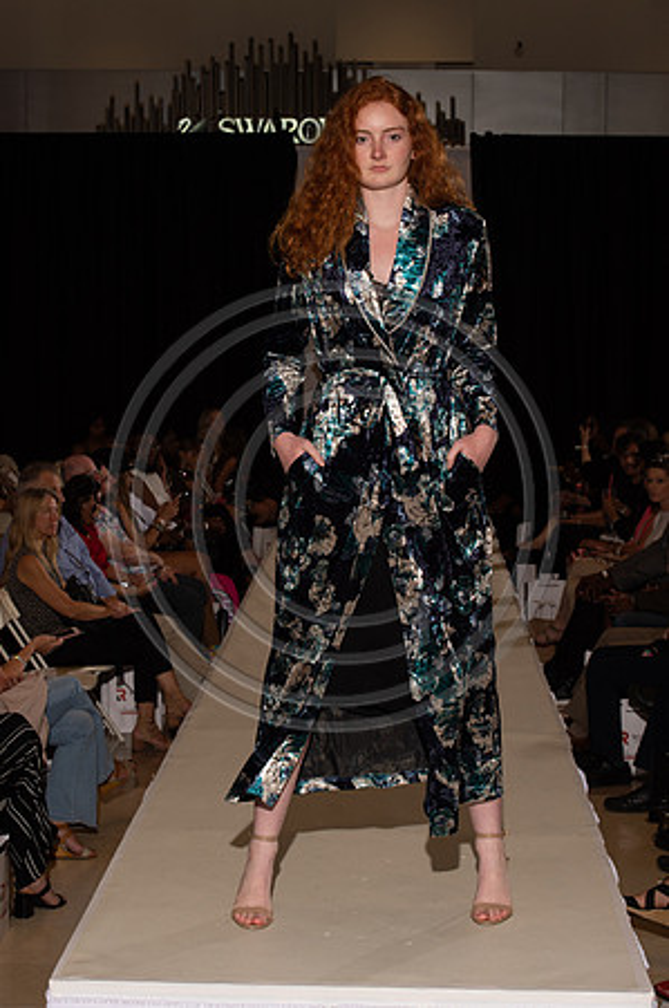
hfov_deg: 17.5
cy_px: 504
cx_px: 334
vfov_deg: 26.0
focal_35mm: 78
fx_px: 2179
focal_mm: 78
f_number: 9
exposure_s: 1/250
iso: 800
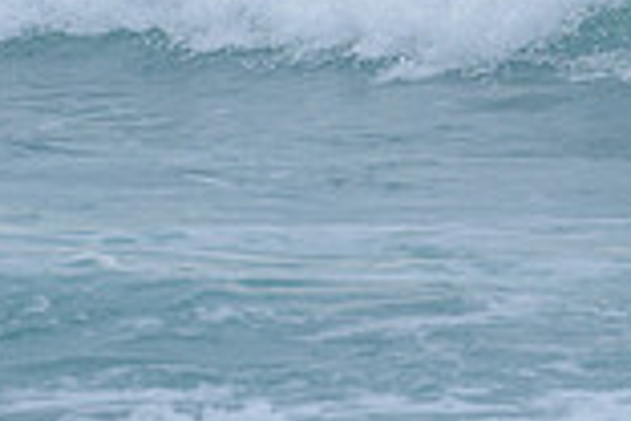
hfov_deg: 0.9
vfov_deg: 0.6
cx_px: 865
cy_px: -326
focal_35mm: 2285
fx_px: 40048
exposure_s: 1/1250
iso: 640
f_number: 5.6
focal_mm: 500
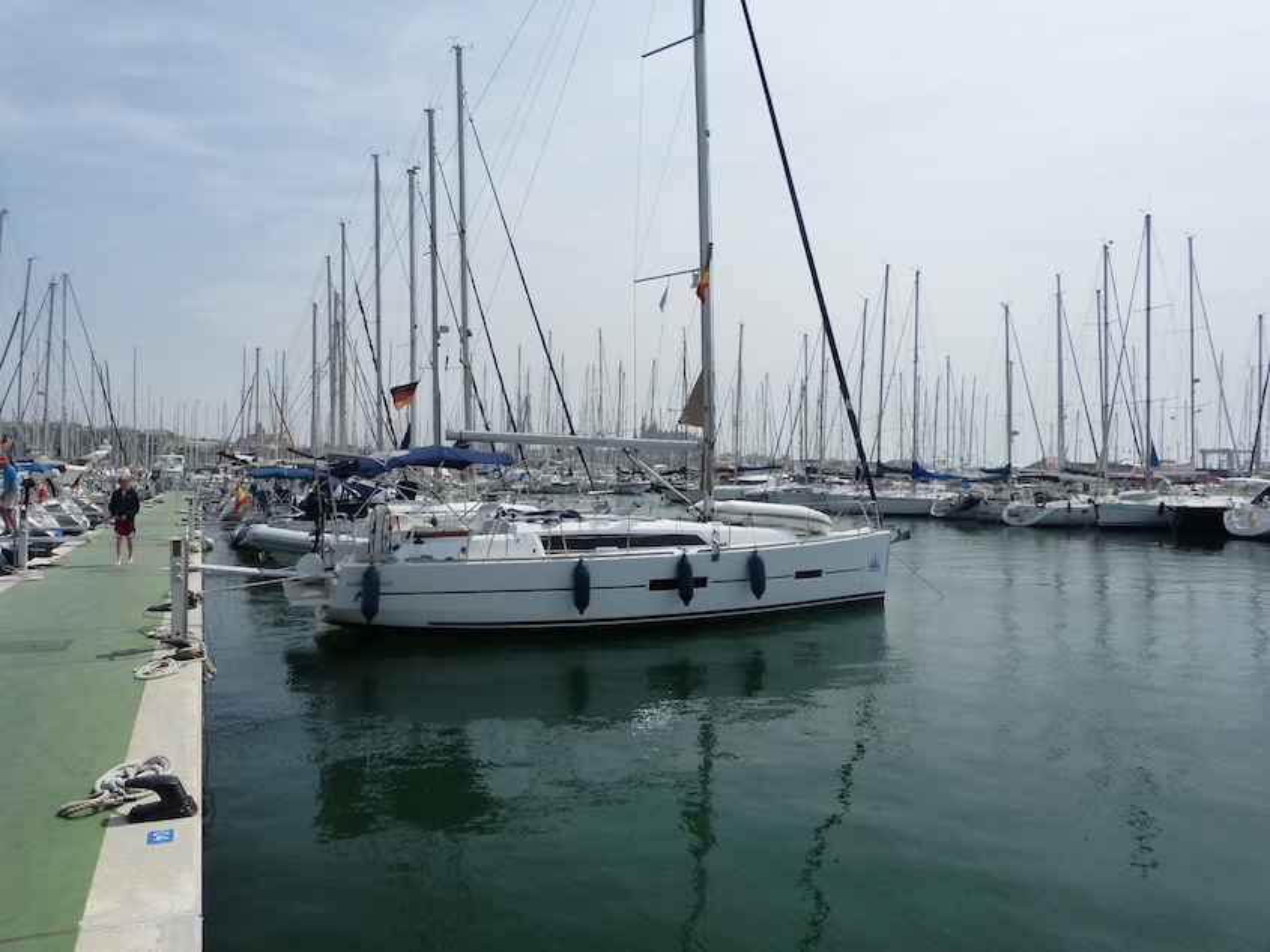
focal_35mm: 25
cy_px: 476
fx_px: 917
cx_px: 635
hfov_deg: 69.4
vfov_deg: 54.9
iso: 160
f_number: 4
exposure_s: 1/640
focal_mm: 4.5
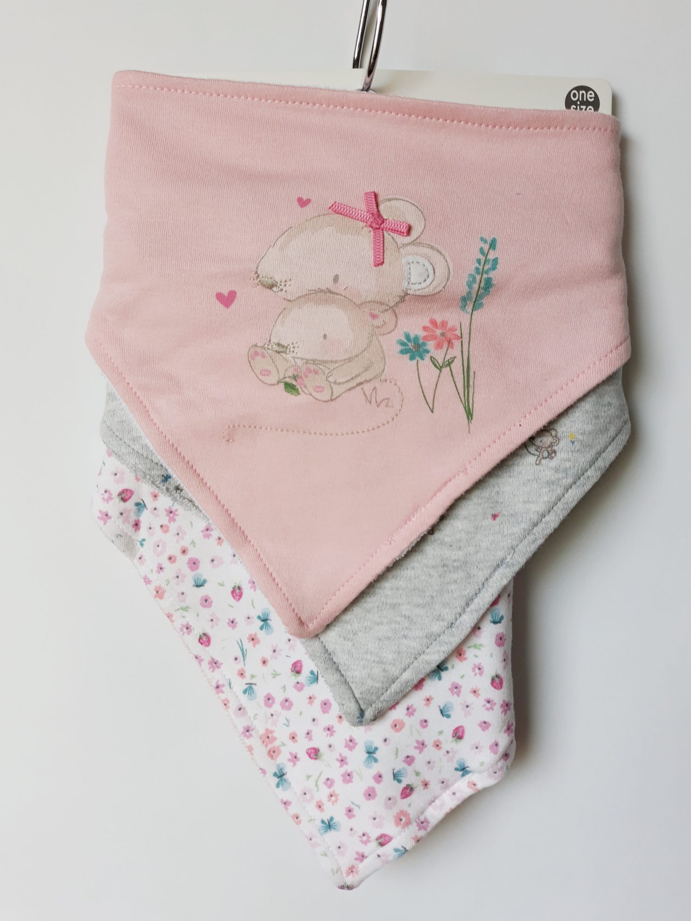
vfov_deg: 63.4
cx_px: 355
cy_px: 454
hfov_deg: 49.7
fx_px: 745
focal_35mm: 28
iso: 40
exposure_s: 1/101
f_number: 1.7
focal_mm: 3.71
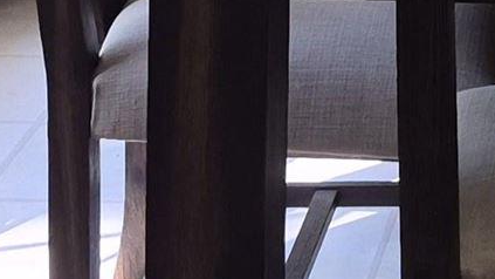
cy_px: -549
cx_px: 719
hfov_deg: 11.4
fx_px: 2389
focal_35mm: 182
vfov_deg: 6.2
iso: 80
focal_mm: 5.4
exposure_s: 1/180
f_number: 1.8
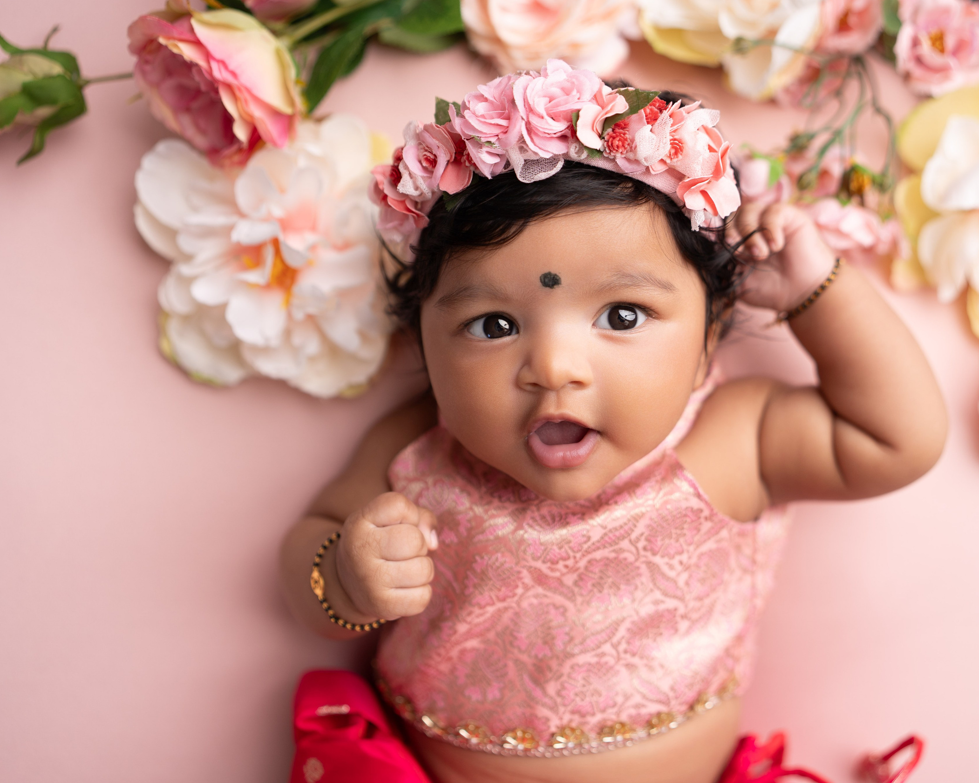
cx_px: 585
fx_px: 1159
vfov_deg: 37.3
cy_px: 394
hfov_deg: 45.6
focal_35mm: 40
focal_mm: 35
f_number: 2
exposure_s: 1/160
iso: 100
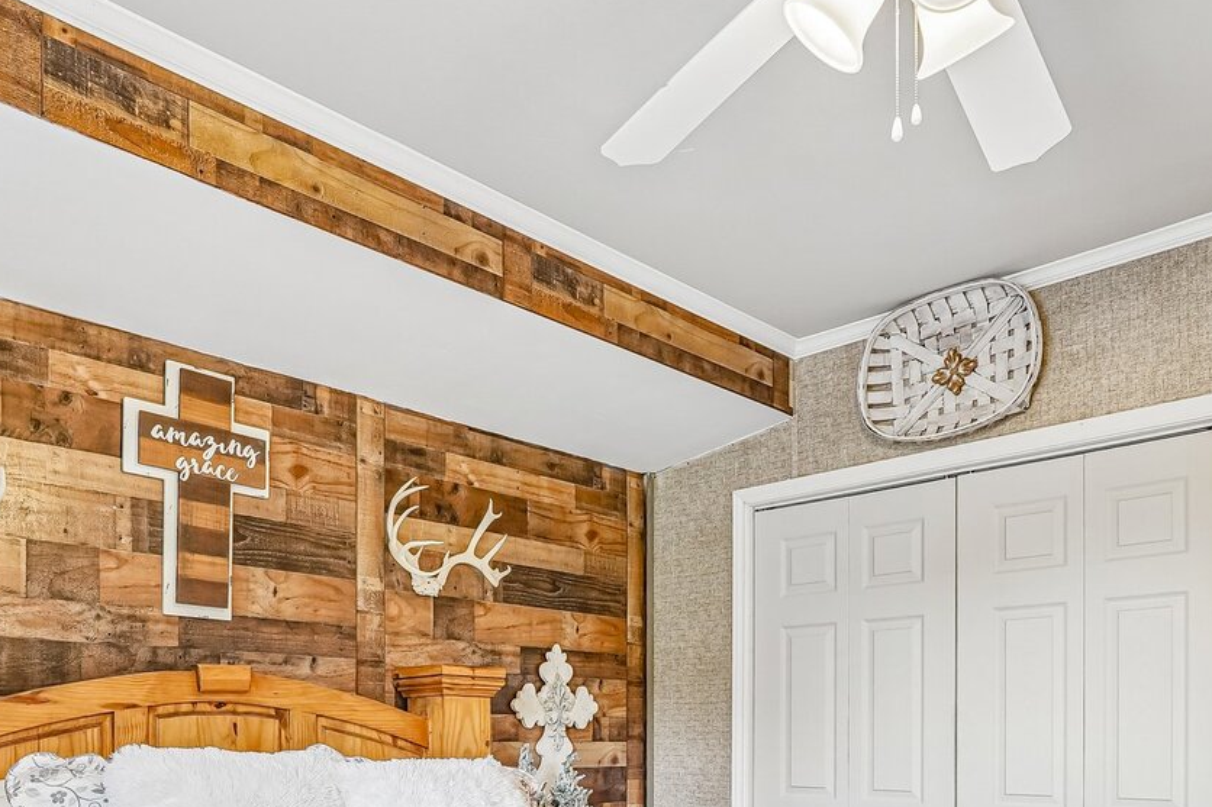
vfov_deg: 39.0
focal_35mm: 31
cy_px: 740
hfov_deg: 60.3
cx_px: 574
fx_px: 1043
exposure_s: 1/15
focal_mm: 16
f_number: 8
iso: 400
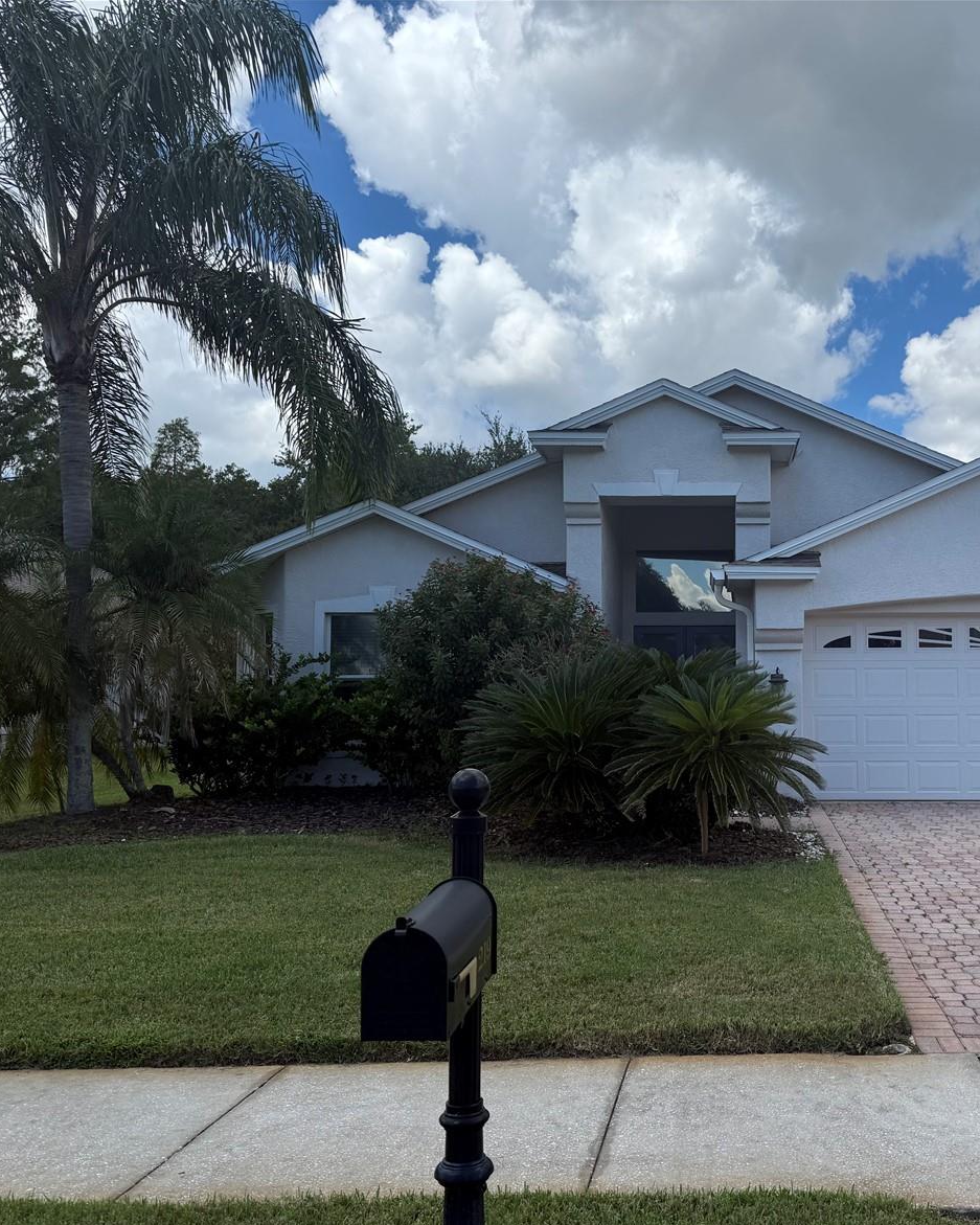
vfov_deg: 55.7
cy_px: 627
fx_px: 1160
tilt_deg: +3.6
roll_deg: +0.3
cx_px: 730
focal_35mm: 32
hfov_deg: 44.3
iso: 80
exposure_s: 1/5319
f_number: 1.78
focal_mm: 6.76
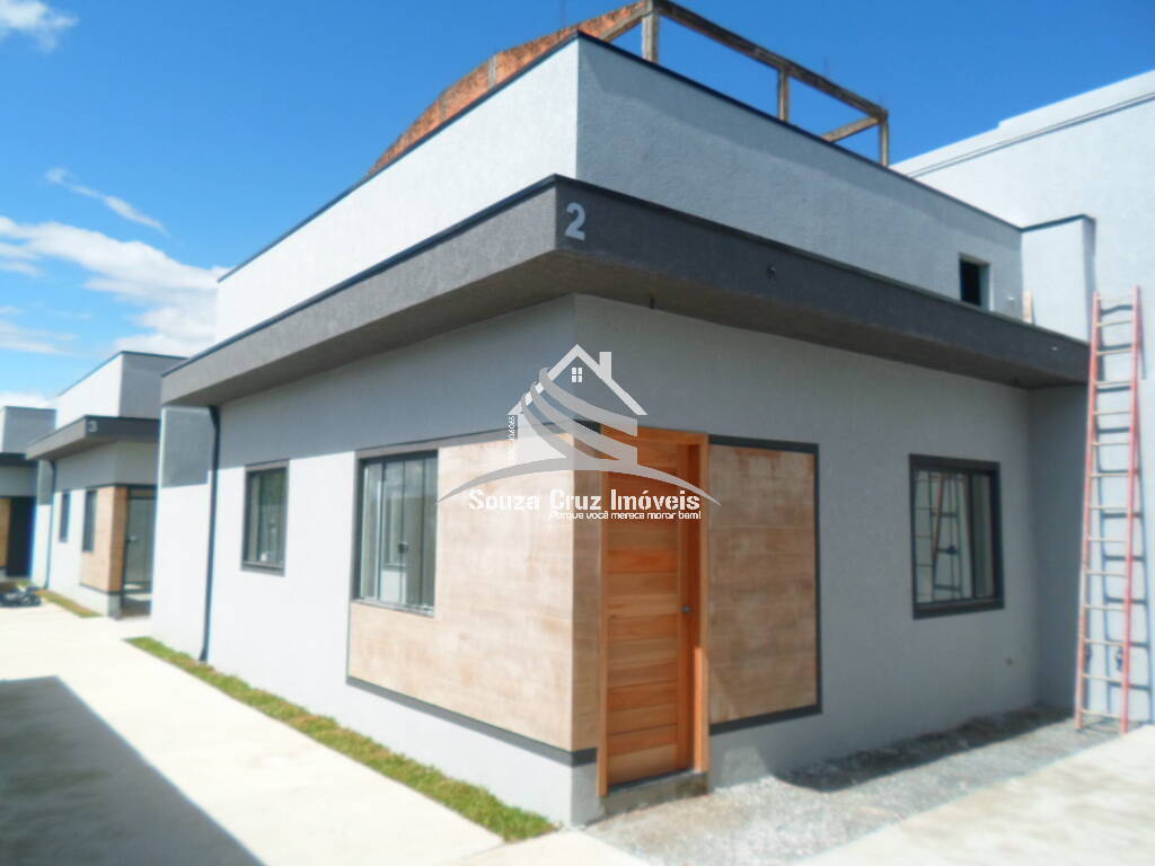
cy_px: 433
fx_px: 834
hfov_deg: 69.4
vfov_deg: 54.9
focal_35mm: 25
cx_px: 578
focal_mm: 4.5
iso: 80
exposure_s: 1/2000
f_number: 2.5
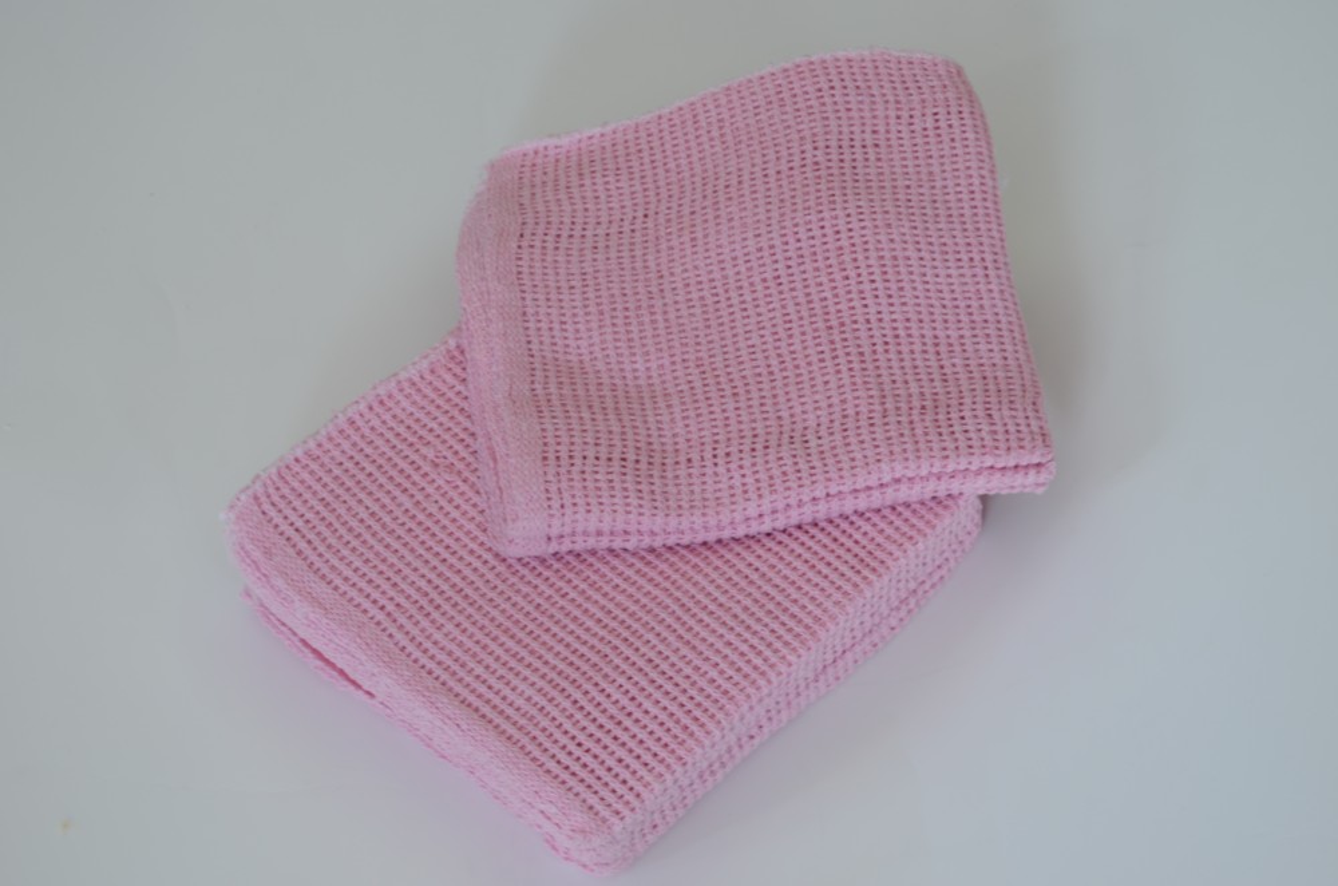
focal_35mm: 82
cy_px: 443
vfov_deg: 16.5
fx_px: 3059
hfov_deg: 24.7
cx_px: 669
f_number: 8
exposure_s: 1/2
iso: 200
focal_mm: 55
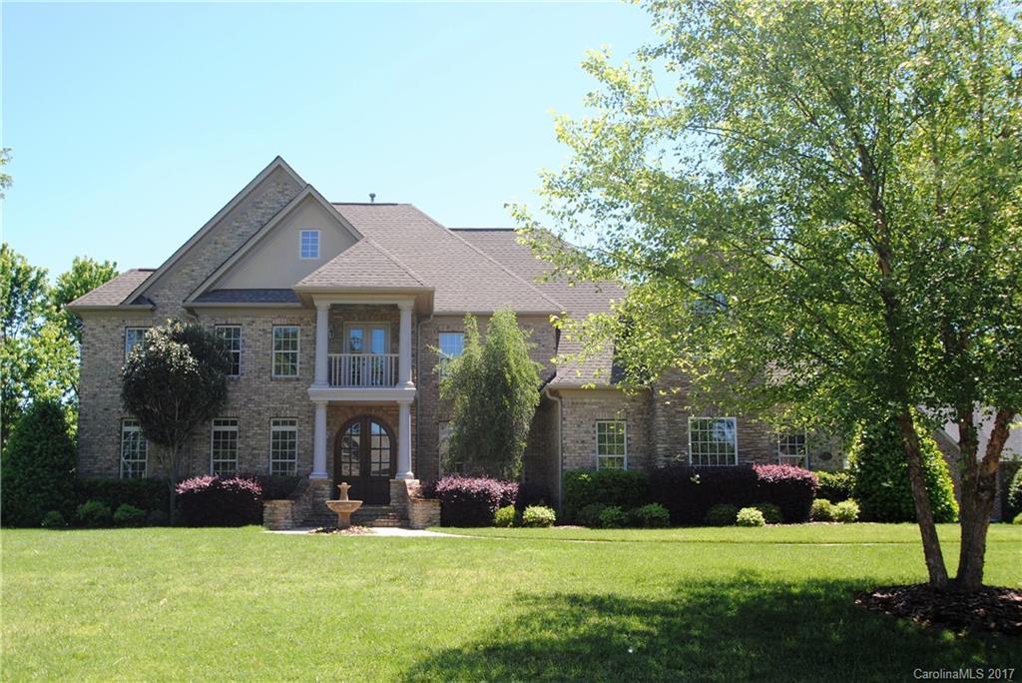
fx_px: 852
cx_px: 511
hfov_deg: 61.9
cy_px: 342
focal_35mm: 30
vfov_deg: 43.7
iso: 100
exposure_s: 1/125
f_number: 5.6
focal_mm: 20
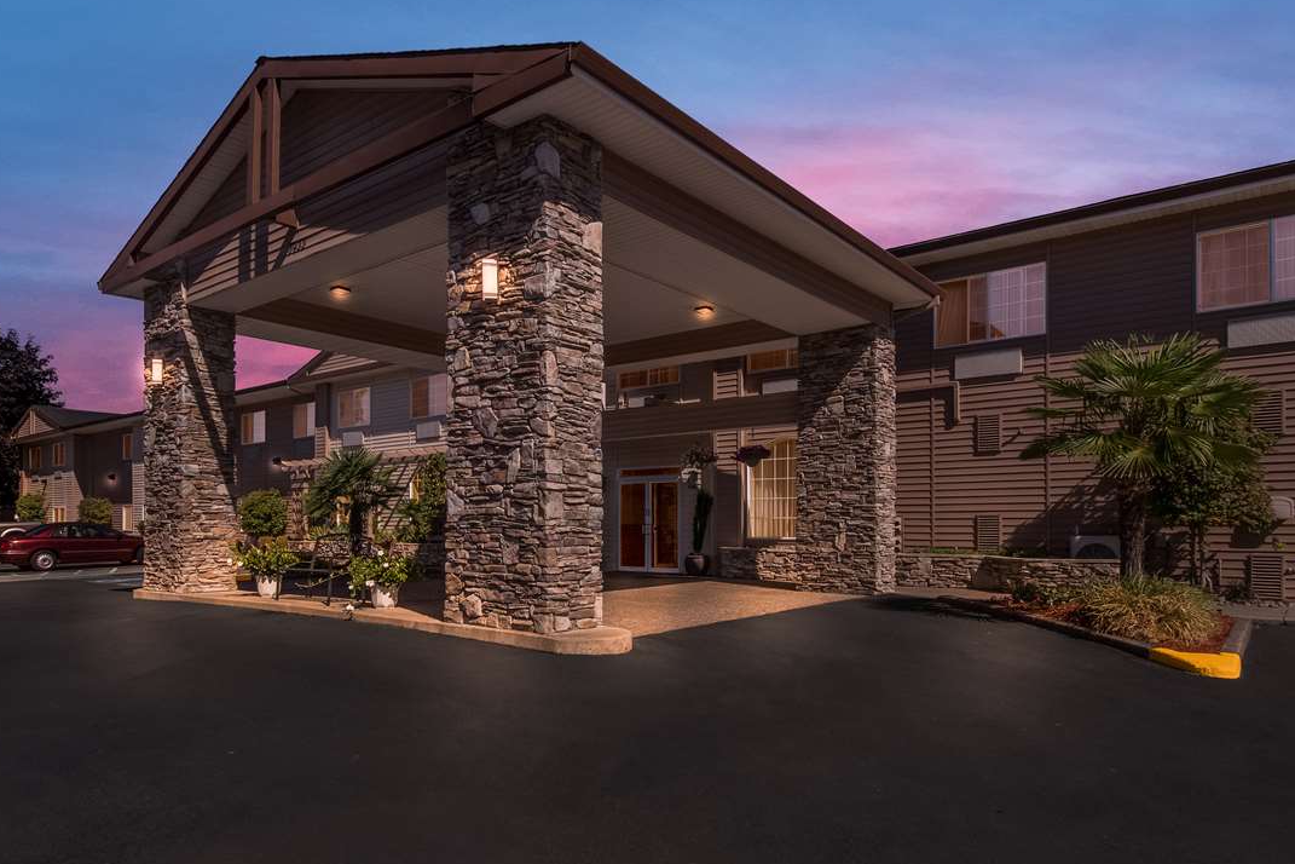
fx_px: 755
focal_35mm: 21
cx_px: 637
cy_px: 471
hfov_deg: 81.2
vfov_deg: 59.4
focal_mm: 10
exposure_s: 1/800
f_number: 9
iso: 250
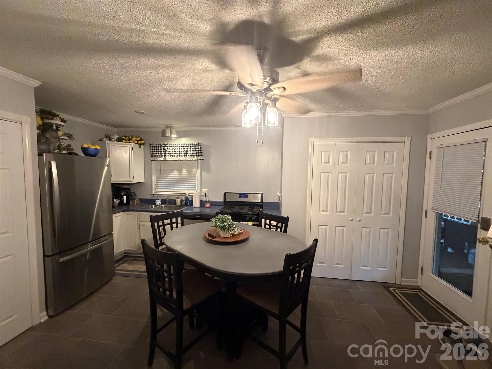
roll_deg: -0.8
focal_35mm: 14
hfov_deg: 102.1
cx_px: 246
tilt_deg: -3.8
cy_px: 184
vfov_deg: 85.7
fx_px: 199
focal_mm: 2.22
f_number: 2.2
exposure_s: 1/60
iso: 1000
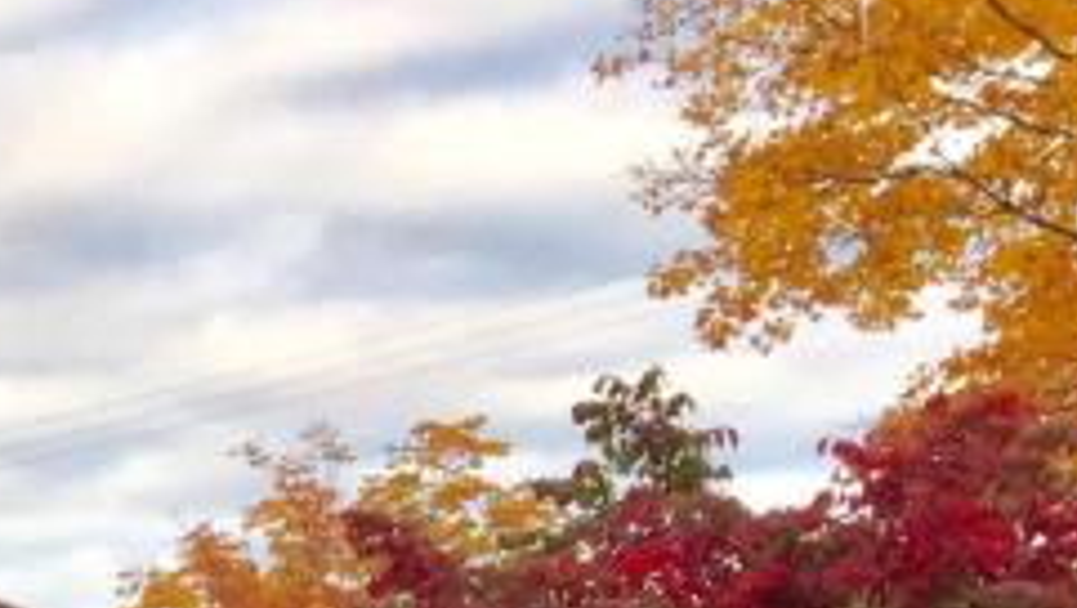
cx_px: -858
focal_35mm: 134
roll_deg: +0.4
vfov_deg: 8.5
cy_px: 1288
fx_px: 3830
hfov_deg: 14.2
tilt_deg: +1.0
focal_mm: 4.15
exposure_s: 1/150
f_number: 2.2
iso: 32
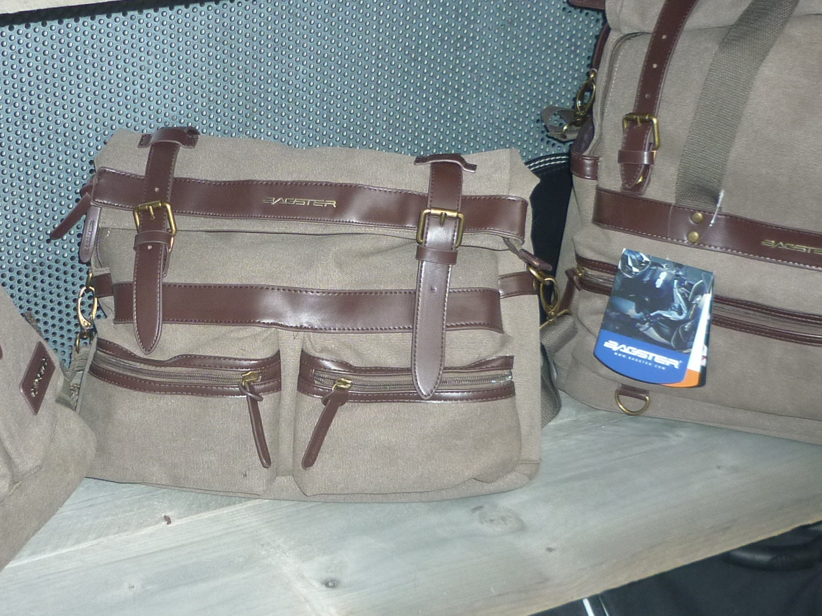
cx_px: 295
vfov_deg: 21.9
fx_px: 1591
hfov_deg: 28.8
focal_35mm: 67
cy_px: 320
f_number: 2.8
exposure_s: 1/30
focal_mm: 5.5
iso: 125
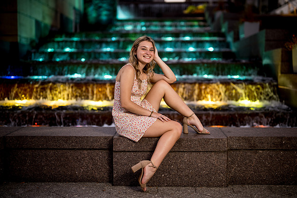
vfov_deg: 27.0
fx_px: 413
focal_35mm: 50
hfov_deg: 39.6
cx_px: 148
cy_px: 99
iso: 160
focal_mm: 50
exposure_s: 1/125
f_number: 1.4
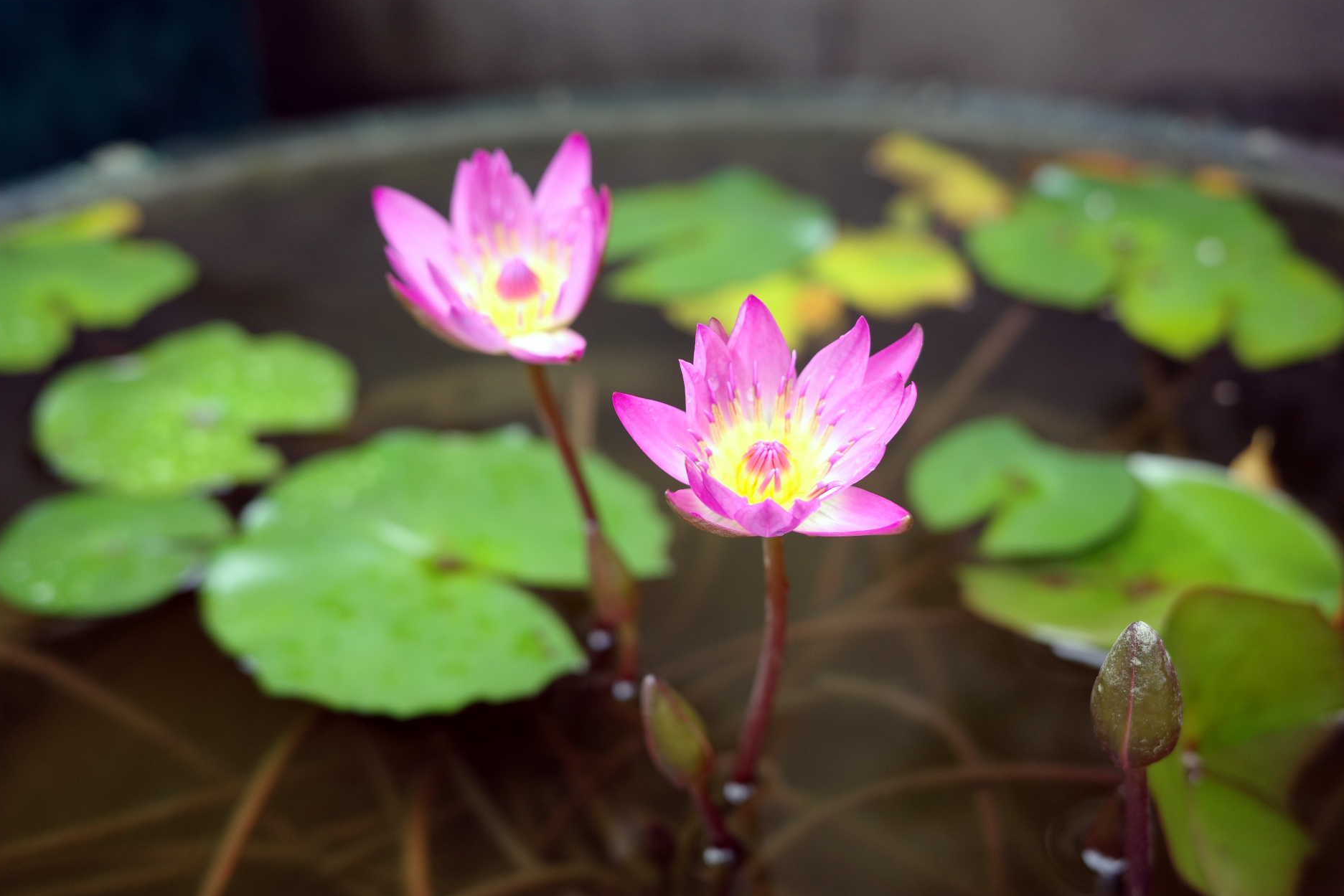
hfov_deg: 47.4
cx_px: 661
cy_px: 438
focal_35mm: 41
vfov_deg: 32.6
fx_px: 1531
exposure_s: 1/100
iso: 200
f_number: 2.8
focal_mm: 26
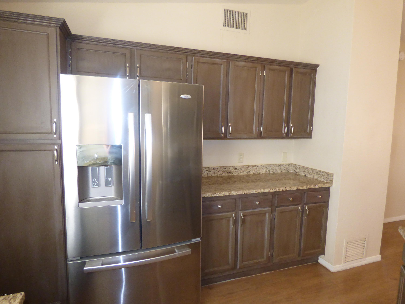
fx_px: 234
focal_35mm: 20
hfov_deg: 81.7
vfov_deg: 66.0
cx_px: 202
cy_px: 152
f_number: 2.8
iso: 500
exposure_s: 1/60
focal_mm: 3.58
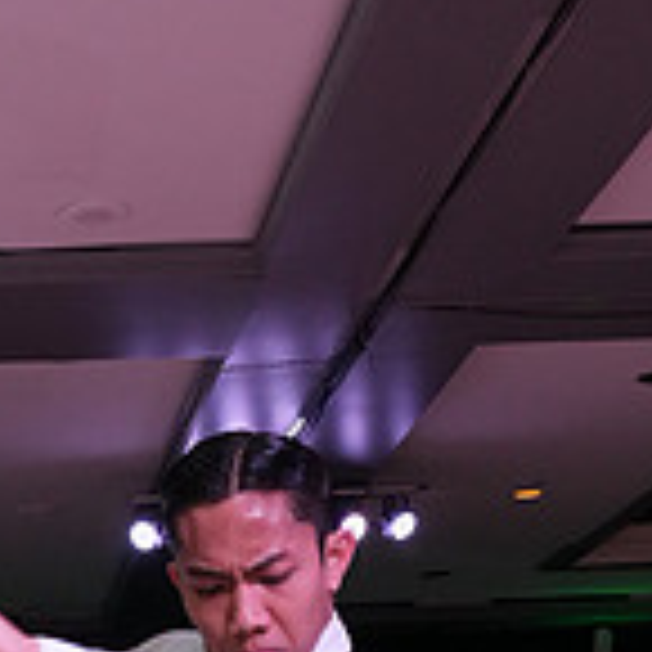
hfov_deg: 16.5
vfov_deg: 16.0
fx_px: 2174
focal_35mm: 102
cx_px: -83
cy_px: 895
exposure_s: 1/250
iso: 3200
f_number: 11
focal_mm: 30
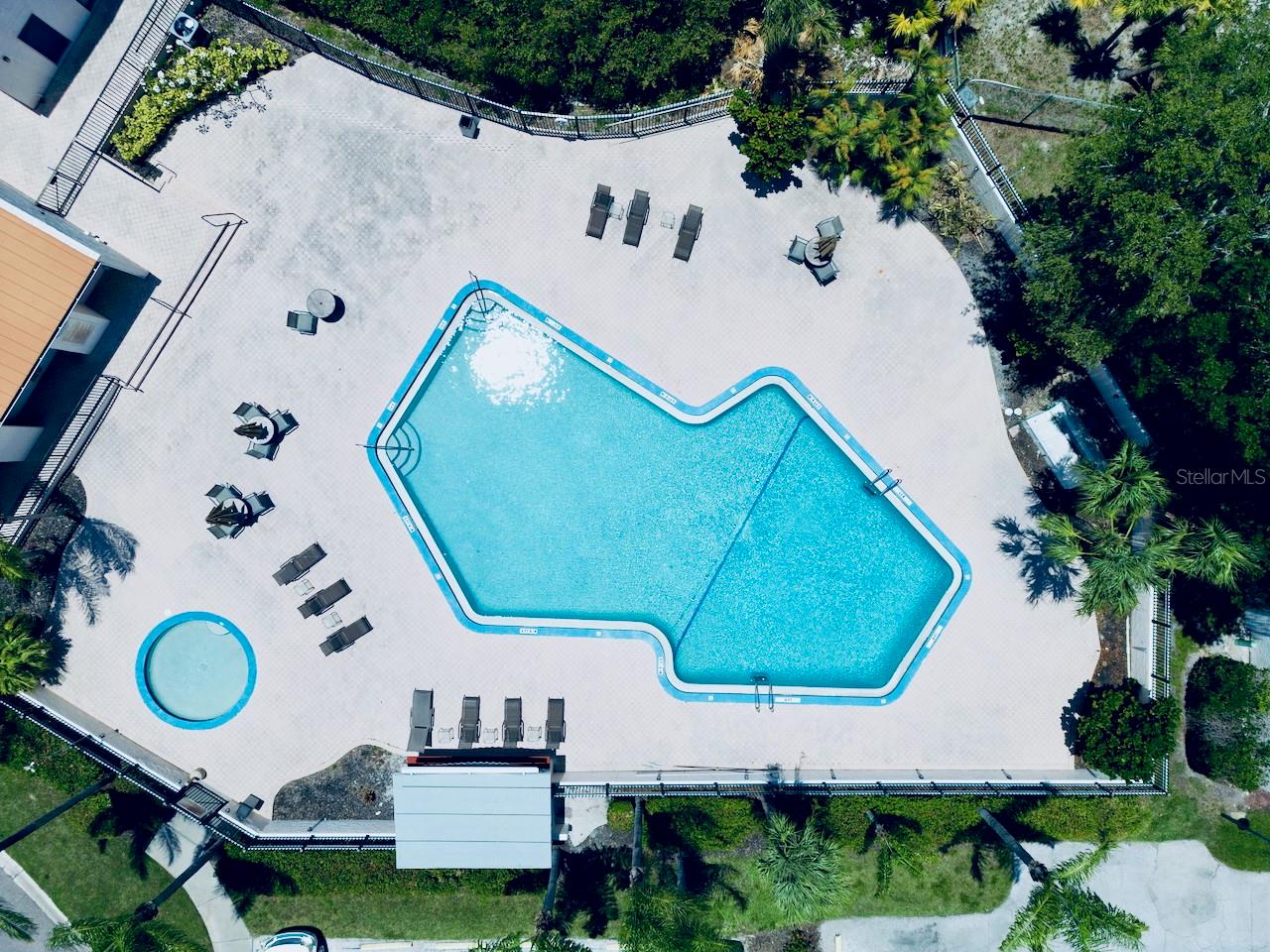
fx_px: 881
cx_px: 635
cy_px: 476
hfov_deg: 71.6
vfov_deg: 56.8
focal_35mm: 24
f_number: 1.7
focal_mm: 6.72
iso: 100
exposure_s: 1/5000
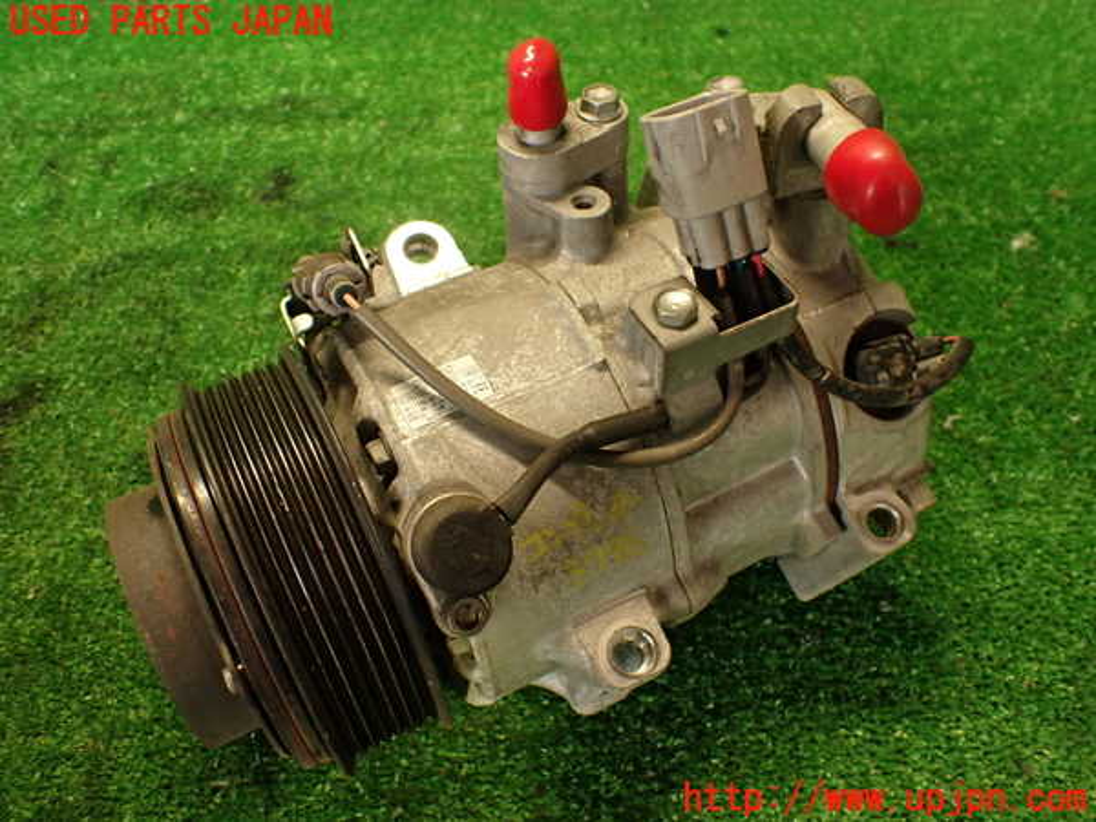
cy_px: 411
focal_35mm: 30
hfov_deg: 60.0
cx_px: 548
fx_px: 950
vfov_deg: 46.8
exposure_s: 1/30
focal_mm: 5.4
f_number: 2.3
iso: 250
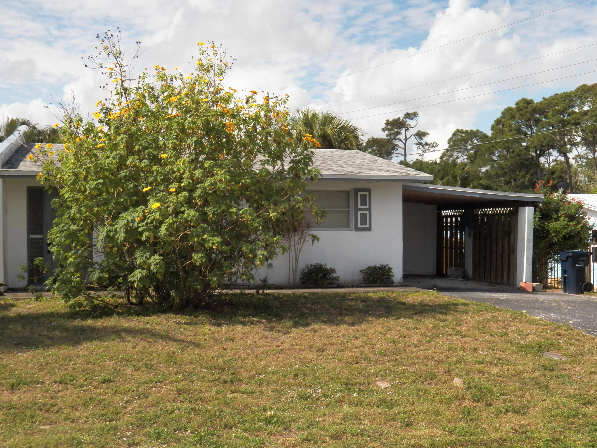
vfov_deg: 32.9
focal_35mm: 44
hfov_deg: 42.9
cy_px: 239
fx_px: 759
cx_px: 309
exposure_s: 1/1600
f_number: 4
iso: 125
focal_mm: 7.1
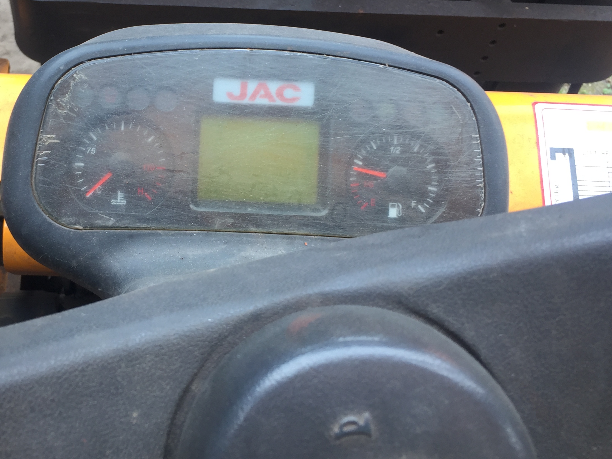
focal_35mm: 43
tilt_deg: -58.5
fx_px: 760
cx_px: 207
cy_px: 153
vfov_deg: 33.3
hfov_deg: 43.3
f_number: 2.2
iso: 32
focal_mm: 4.15
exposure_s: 1/108
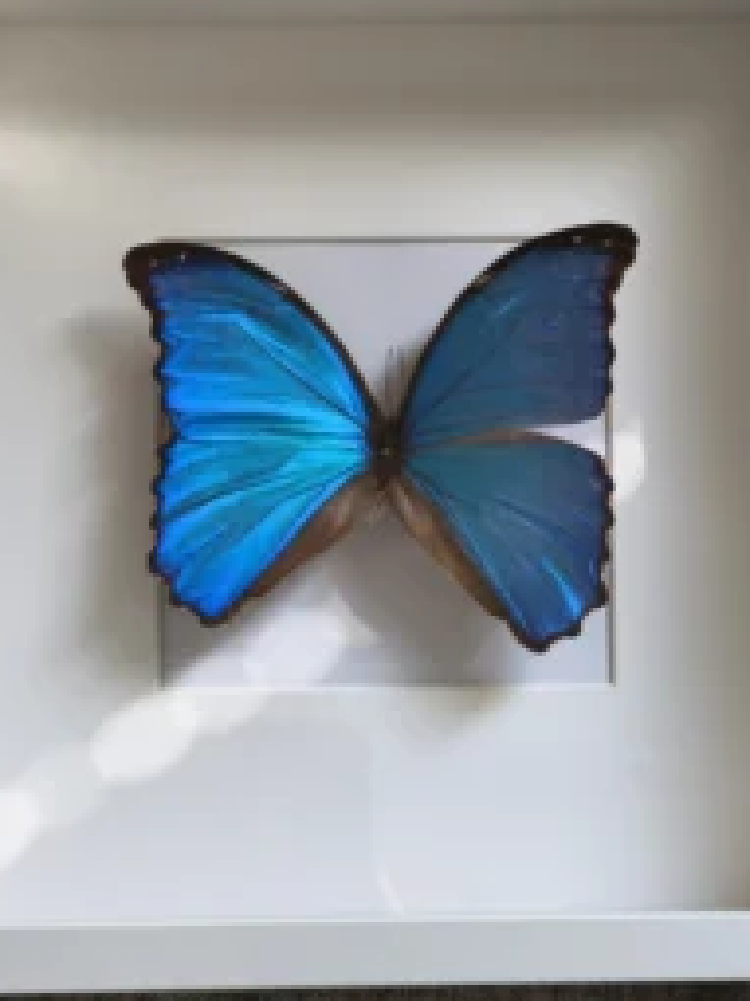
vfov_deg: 20.9
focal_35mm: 94
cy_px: 459
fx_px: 2718
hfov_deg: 15.7
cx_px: 393
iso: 250
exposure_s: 1/100
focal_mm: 8.8
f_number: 2
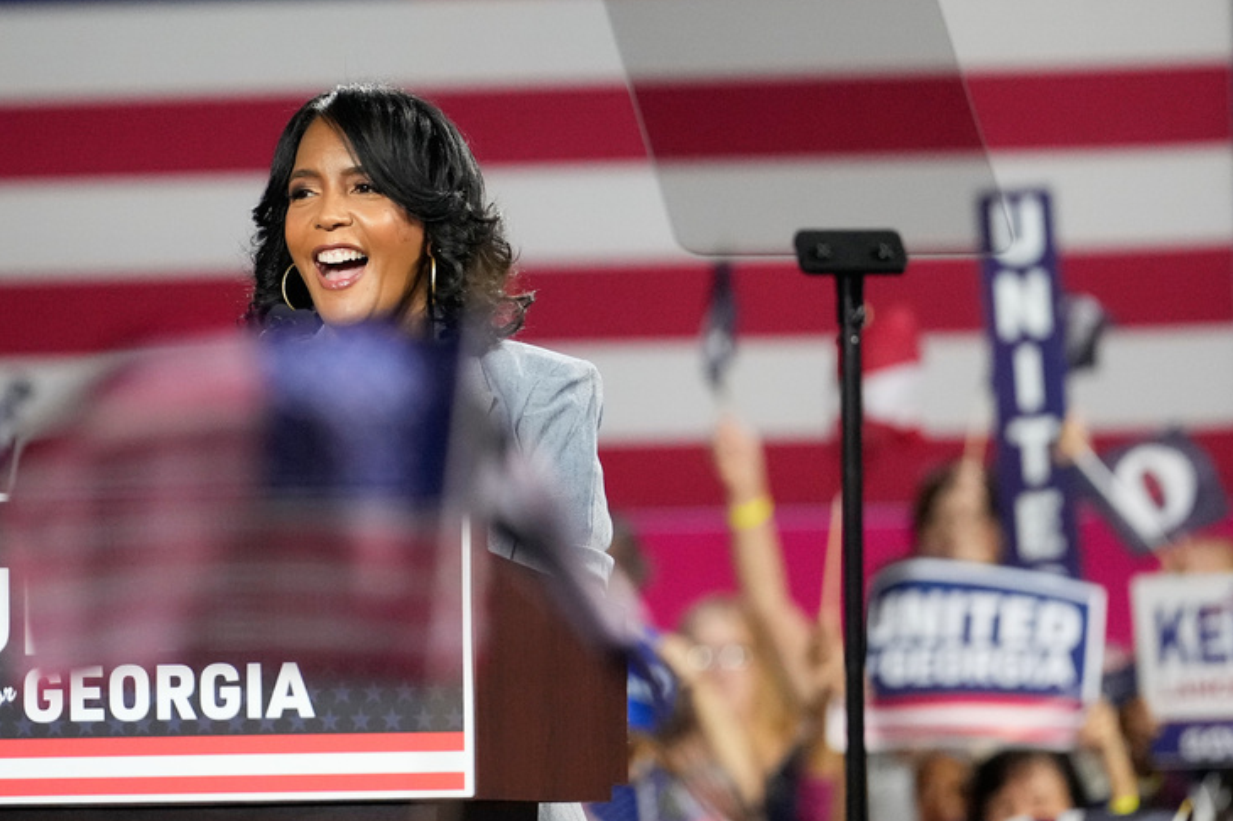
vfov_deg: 3.3
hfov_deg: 5.0
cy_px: 294
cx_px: 431
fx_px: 14172
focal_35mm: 414
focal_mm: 197
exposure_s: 1/640
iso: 4000
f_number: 2.8
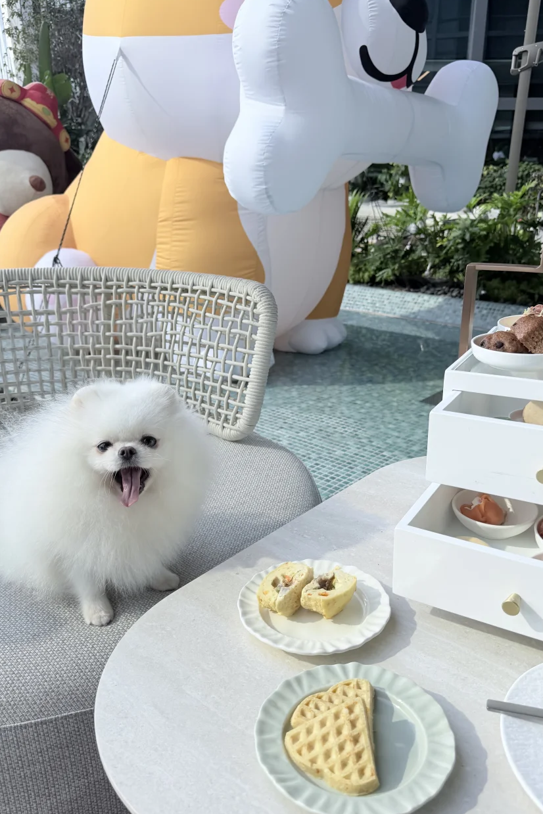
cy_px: 432
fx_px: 656
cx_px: 287
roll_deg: -1.0
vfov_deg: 63.6
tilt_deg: -24.7
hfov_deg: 44.9
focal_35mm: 29
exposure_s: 1/1230
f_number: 1.78
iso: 80
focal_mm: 6.76
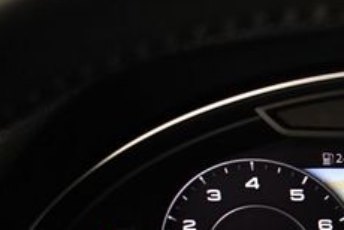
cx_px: 476
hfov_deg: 18.6
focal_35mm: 100
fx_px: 957
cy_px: 275
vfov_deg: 13.4
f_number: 3.5
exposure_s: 1/125
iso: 2200
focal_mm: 18
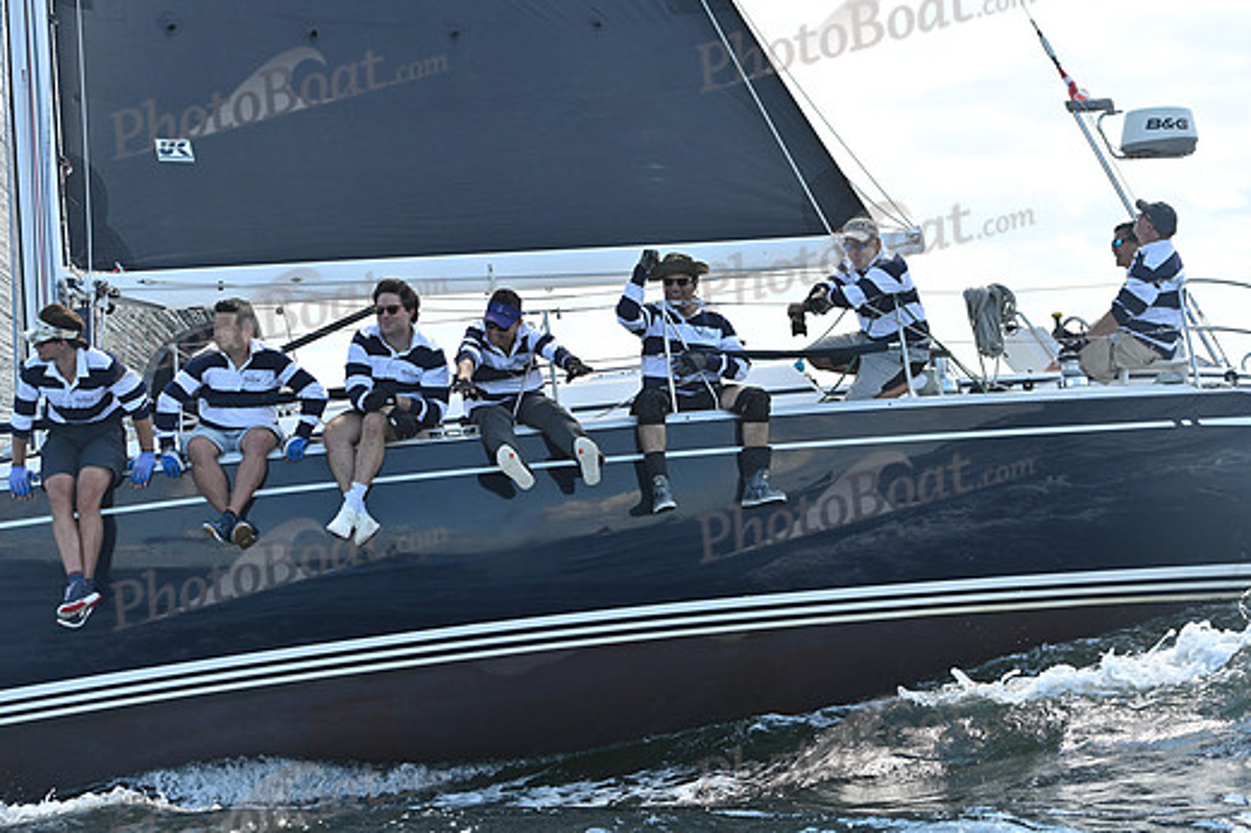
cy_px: 409
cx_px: 574
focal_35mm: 78
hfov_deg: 26.0
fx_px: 2709
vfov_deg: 17.5
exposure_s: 1/1250
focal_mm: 70
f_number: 4.5
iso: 250
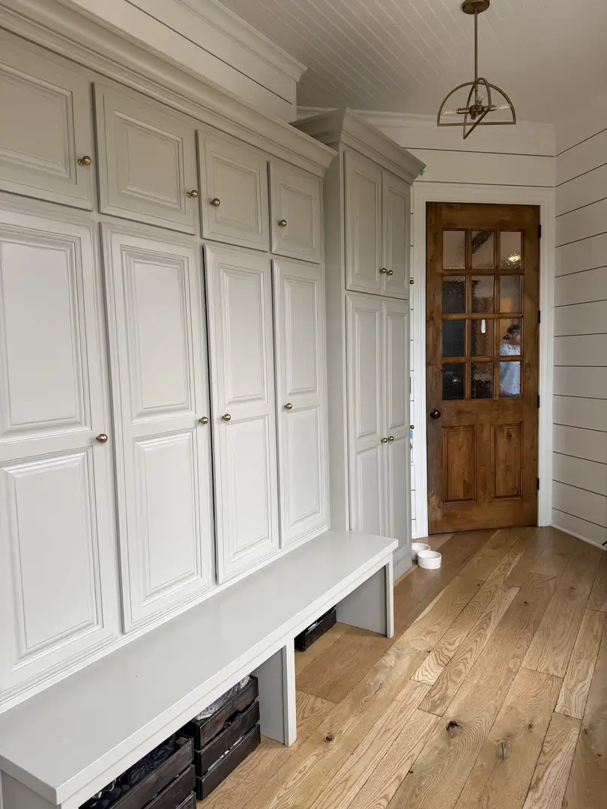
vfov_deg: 71.6
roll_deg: +1.5
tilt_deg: -4.6
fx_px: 561
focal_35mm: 24
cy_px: 404
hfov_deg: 56.8
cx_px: 304
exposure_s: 1/121
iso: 64
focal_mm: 6.76
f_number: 1.78
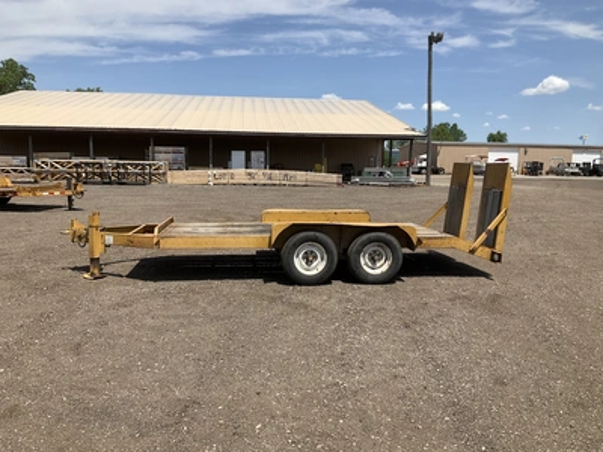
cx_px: 302
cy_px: 226
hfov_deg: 61.7
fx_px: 505
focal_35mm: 29
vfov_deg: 48.2
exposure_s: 1/2320
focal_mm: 3
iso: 25
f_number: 1.8
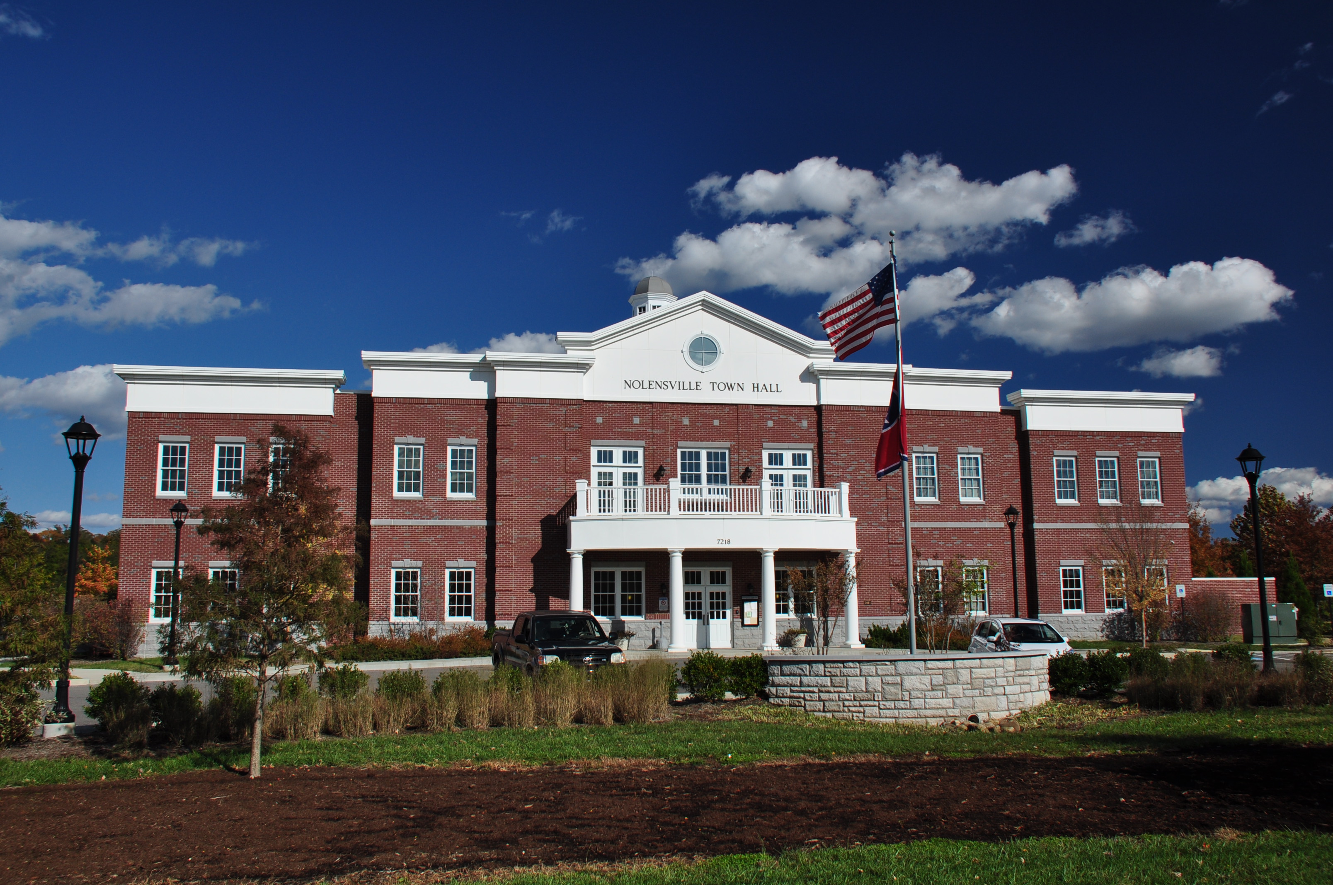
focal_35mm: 32
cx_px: 666
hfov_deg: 59.6
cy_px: 442
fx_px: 1165
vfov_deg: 41.6
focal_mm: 21
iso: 200
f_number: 10
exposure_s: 1/250
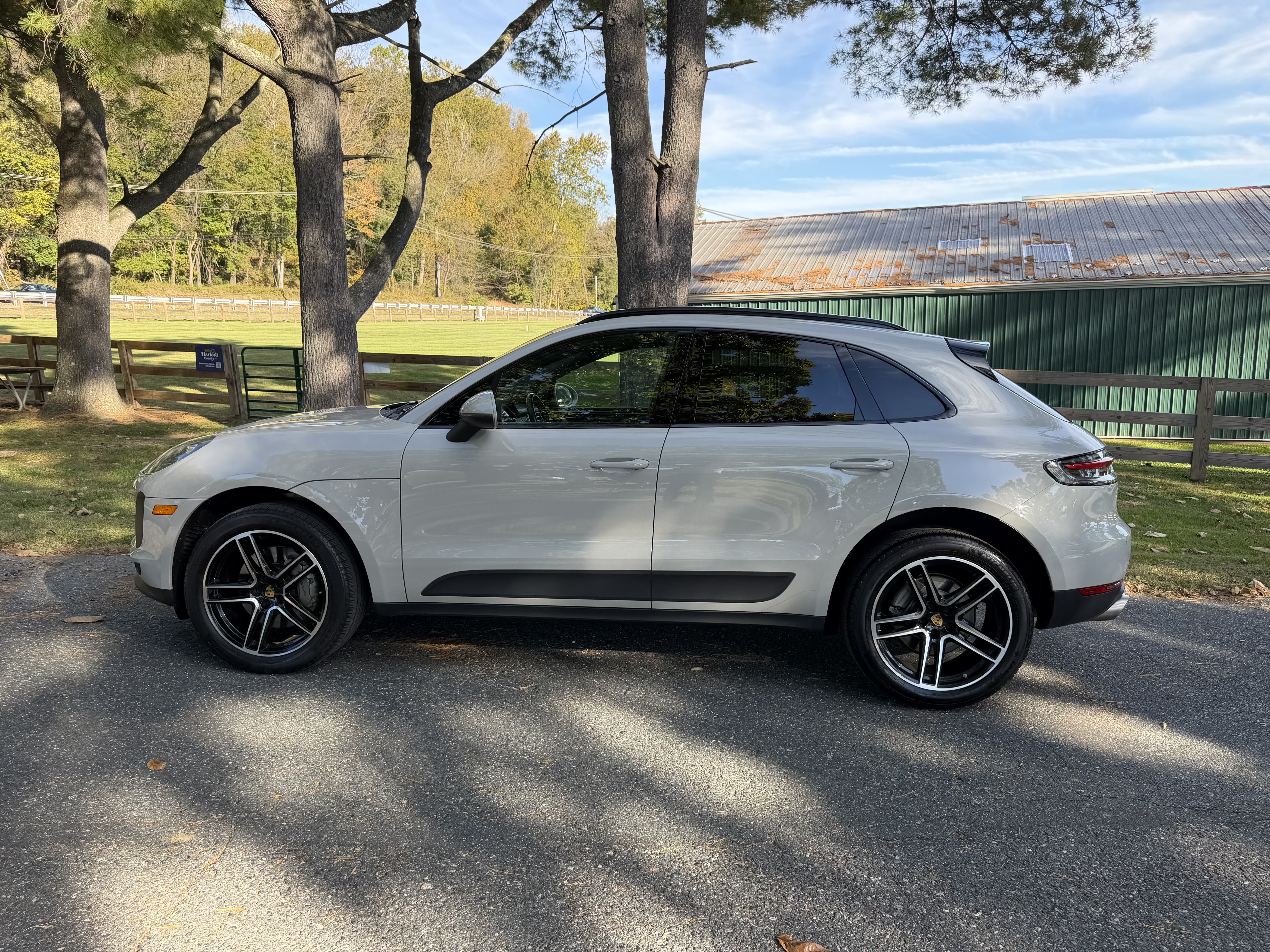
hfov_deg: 71.6
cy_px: 476
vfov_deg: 56.8
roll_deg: +3.2
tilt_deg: -9.1
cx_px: 635
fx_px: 881
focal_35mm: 24
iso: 80
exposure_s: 1/822
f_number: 1.78
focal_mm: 6.76
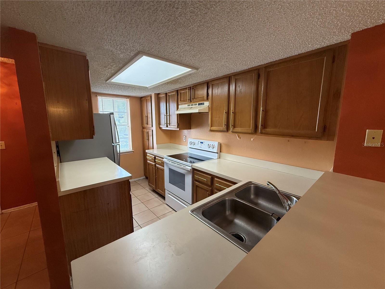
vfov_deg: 85.7
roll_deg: +0.2
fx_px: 156
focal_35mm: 14
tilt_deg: -8.0
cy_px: 144
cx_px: 192
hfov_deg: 102.1
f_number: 2.2
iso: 400
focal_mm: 2.22
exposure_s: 1/120
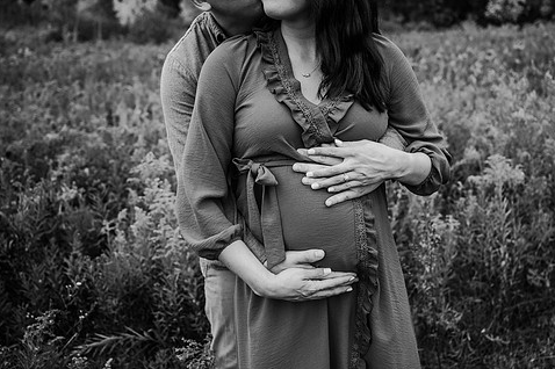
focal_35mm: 37
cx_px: 311
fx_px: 570
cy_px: 179
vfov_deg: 35.9
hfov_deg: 51.8
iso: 320
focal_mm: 30.5
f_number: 2.8
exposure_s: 1/400
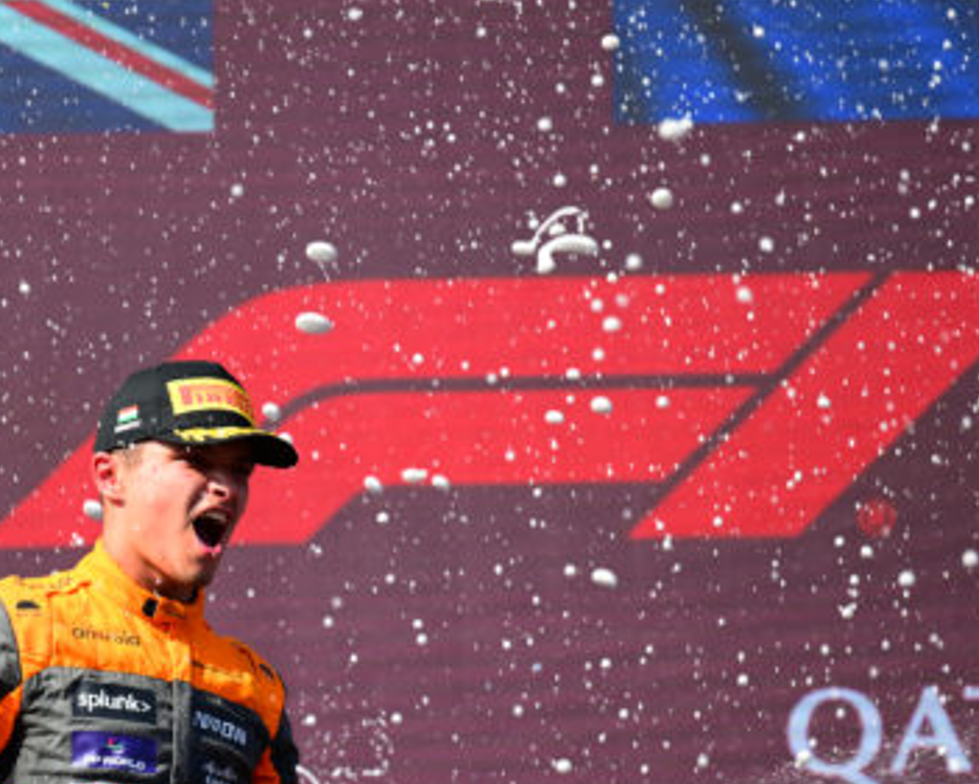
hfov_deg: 5.5
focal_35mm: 351
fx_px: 10173
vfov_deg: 4.4
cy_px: 647
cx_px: 47
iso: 100
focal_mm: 175
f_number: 3.2
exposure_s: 1/1000
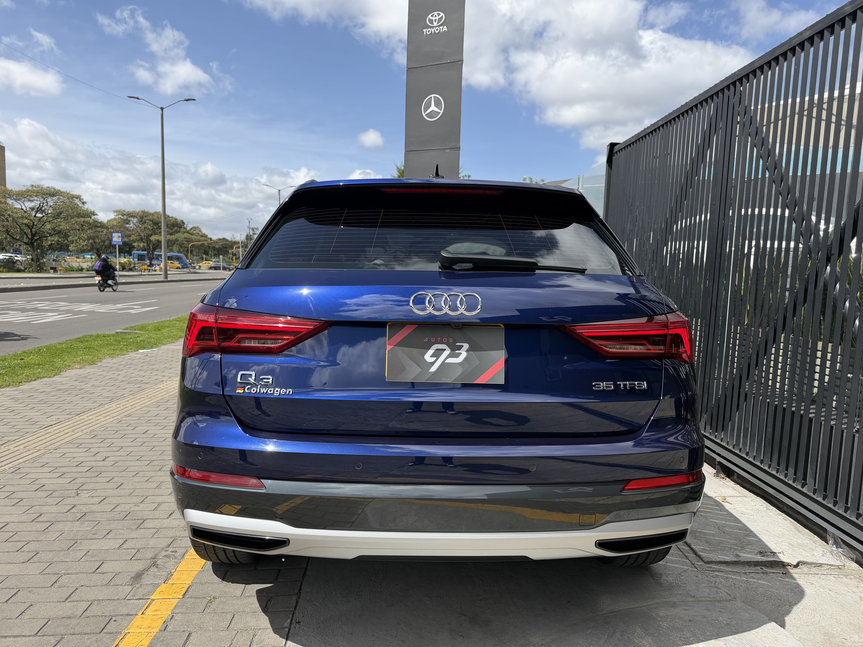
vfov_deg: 56.8
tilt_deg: -5.3
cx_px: 432
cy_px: 324
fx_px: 598
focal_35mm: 24
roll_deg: -2.5
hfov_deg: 71.6
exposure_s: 1/3584
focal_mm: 6.76
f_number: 1.78
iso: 80
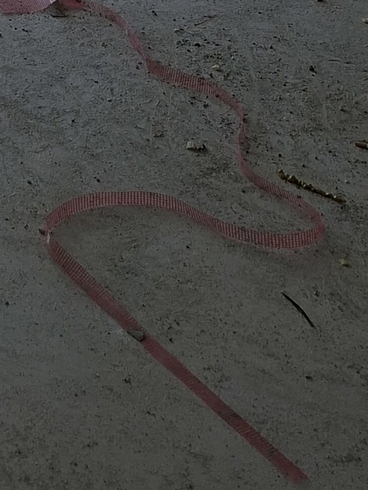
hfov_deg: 15.1
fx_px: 1360
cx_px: -9
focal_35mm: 96
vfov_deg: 16.9
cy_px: -393
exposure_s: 1/641
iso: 50
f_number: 1.8
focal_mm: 5.54
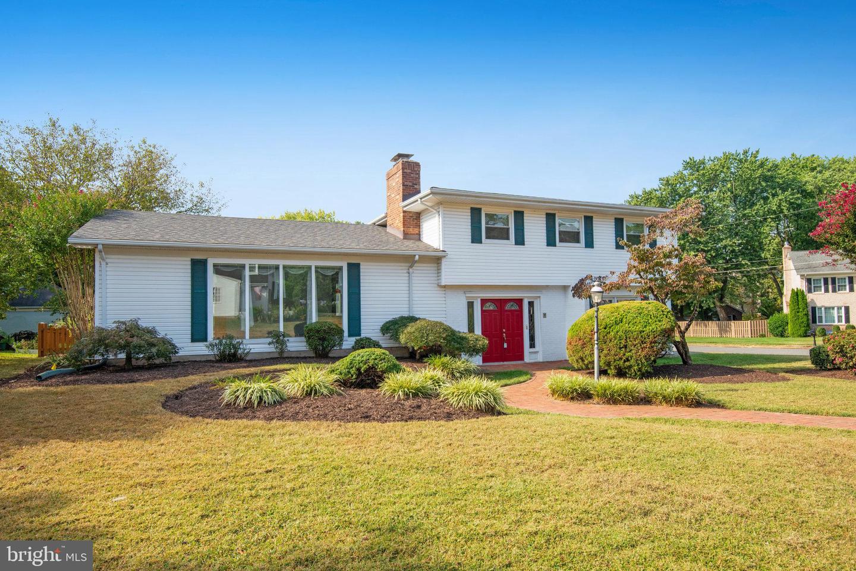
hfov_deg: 78.6
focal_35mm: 22
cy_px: 286
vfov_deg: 57.3
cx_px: 428
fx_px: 523
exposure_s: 1/200
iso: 400
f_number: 8
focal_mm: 22
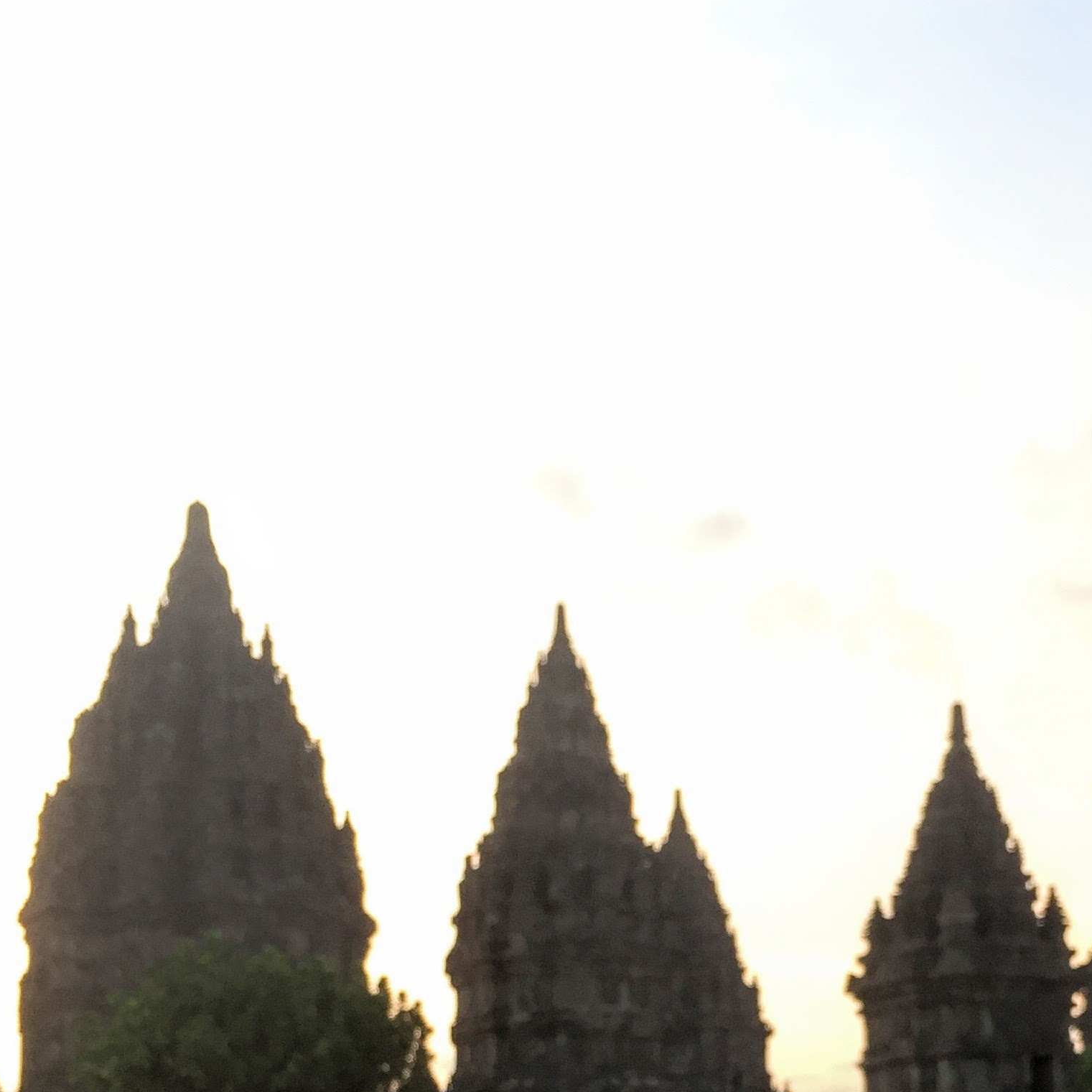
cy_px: 1121
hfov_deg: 30.9
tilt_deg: +5.2
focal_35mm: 55
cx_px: 722
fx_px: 1963
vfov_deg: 28.9
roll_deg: +1.9
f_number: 2.2
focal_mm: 4.15
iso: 50
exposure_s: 1/100
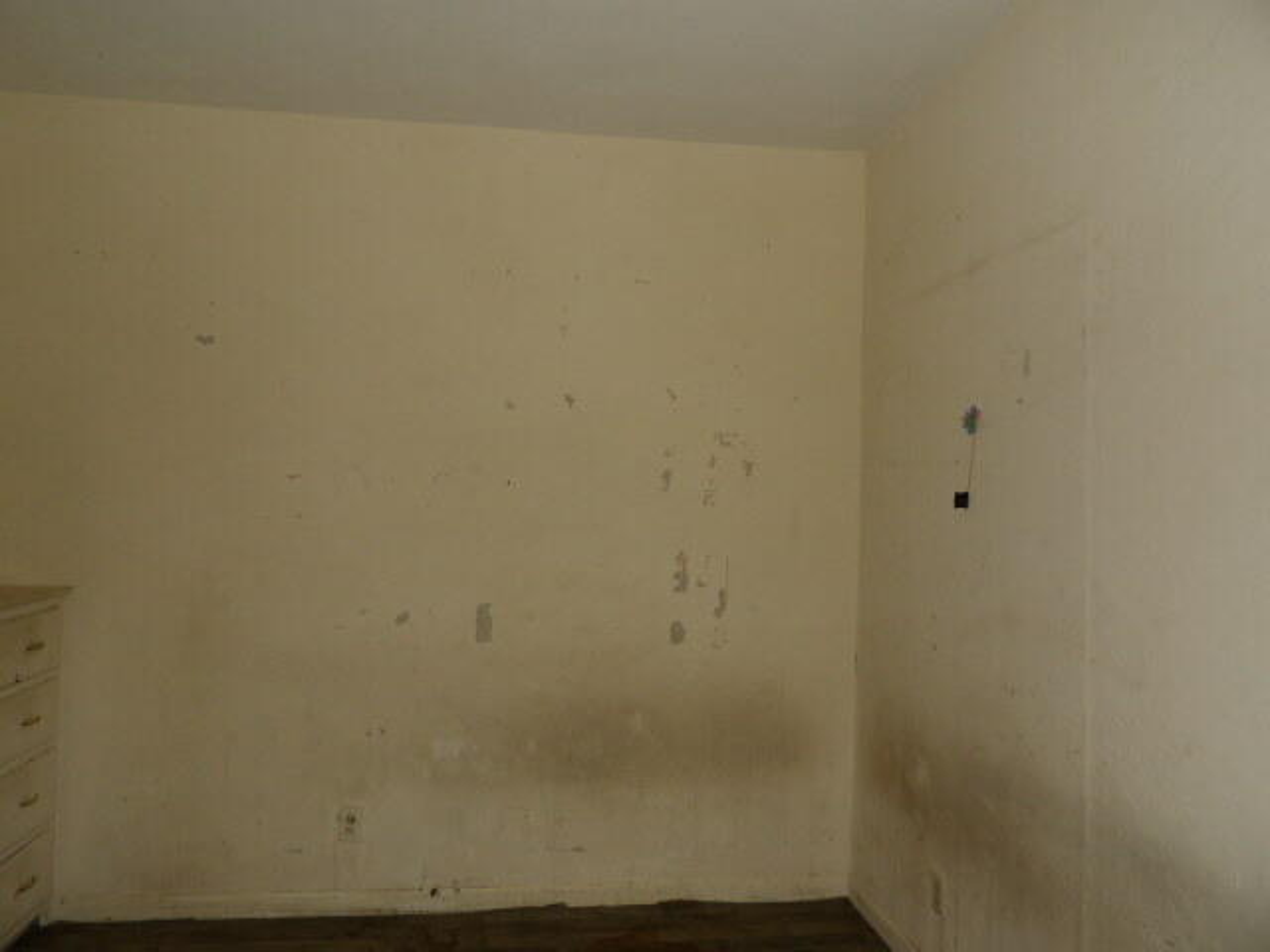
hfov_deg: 71.6
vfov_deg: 56.8
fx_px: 881
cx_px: 635
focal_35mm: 24
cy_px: 476
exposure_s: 1/33
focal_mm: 4.3
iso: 200
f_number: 3.2
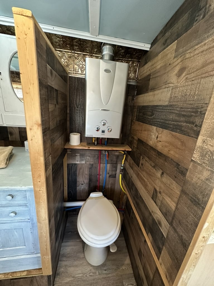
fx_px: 115
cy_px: 143
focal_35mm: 14
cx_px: 107
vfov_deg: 102.1
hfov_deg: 85.7
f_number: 2.2
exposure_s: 1/60
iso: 500
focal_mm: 2.22
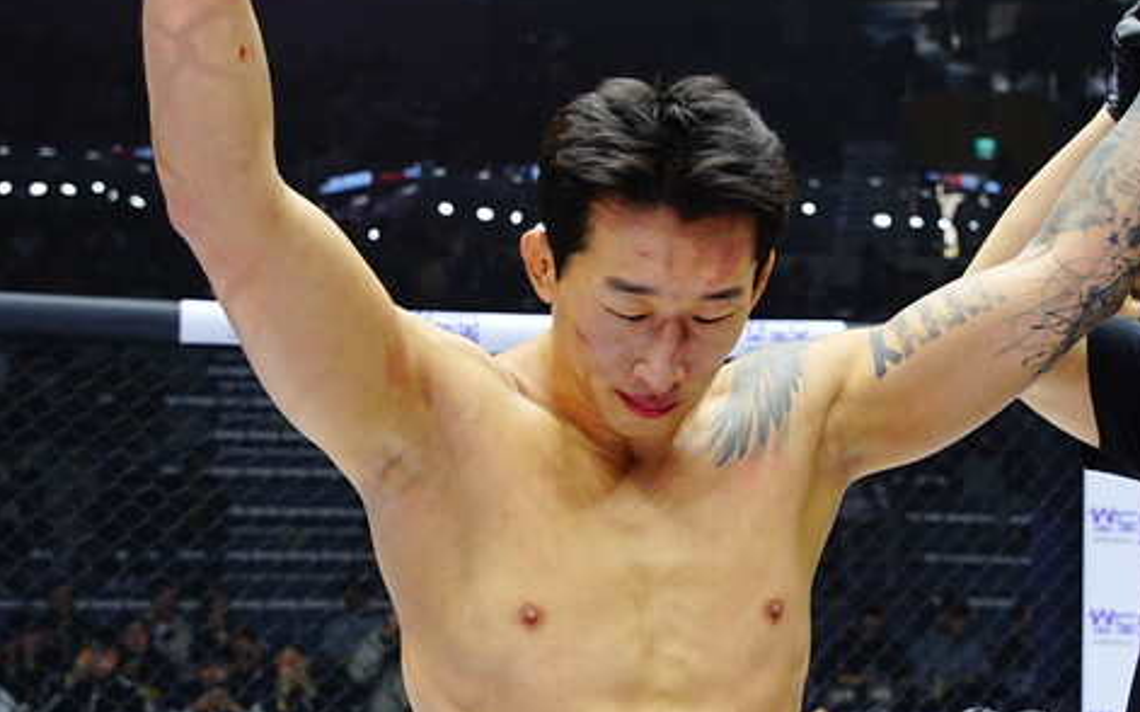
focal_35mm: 75
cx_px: 697
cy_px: 344
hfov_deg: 27.6
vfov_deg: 17.5
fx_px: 2316
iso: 1000
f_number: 4
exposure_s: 1/640
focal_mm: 38.3
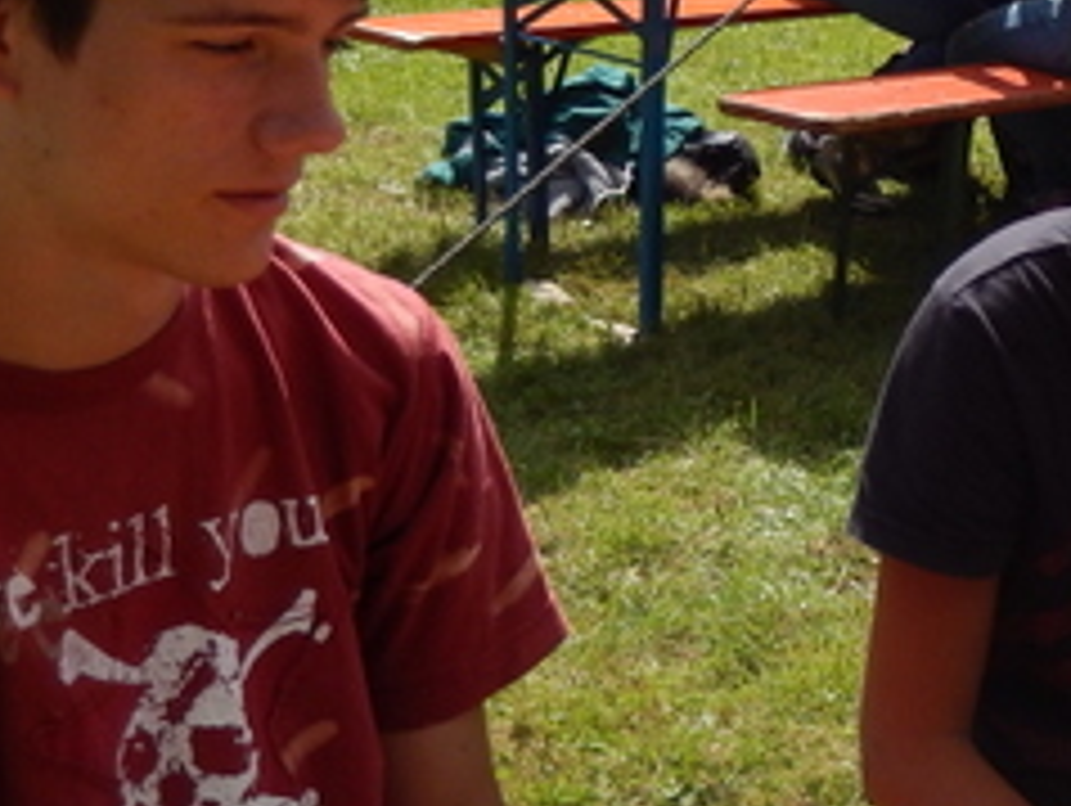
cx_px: 1026
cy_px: 491
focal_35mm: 84
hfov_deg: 22.5
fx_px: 2602
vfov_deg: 17.6
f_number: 3.4
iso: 125
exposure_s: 1/1250
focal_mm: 4.5
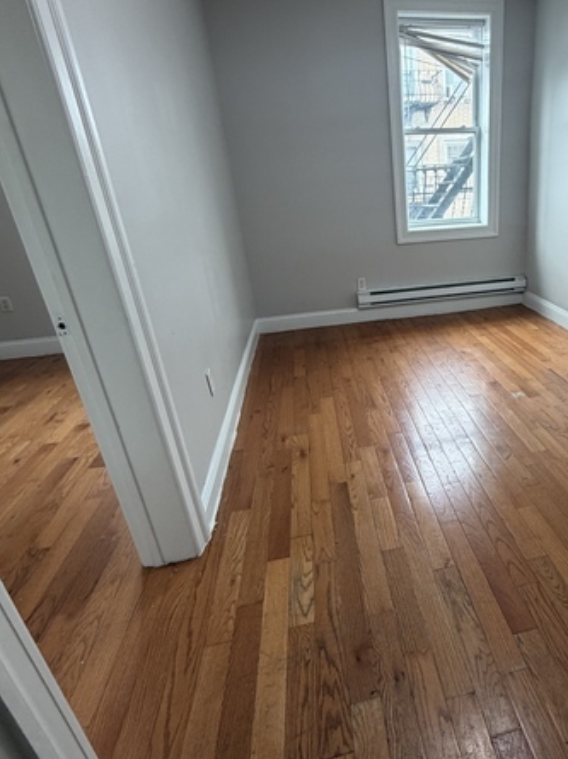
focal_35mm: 21
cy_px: 362
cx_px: 414
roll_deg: +4.6
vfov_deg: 79.0
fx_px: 460
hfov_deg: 60.5
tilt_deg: -22.1
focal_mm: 2.22
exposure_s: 1/60
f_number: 2.2
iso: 200
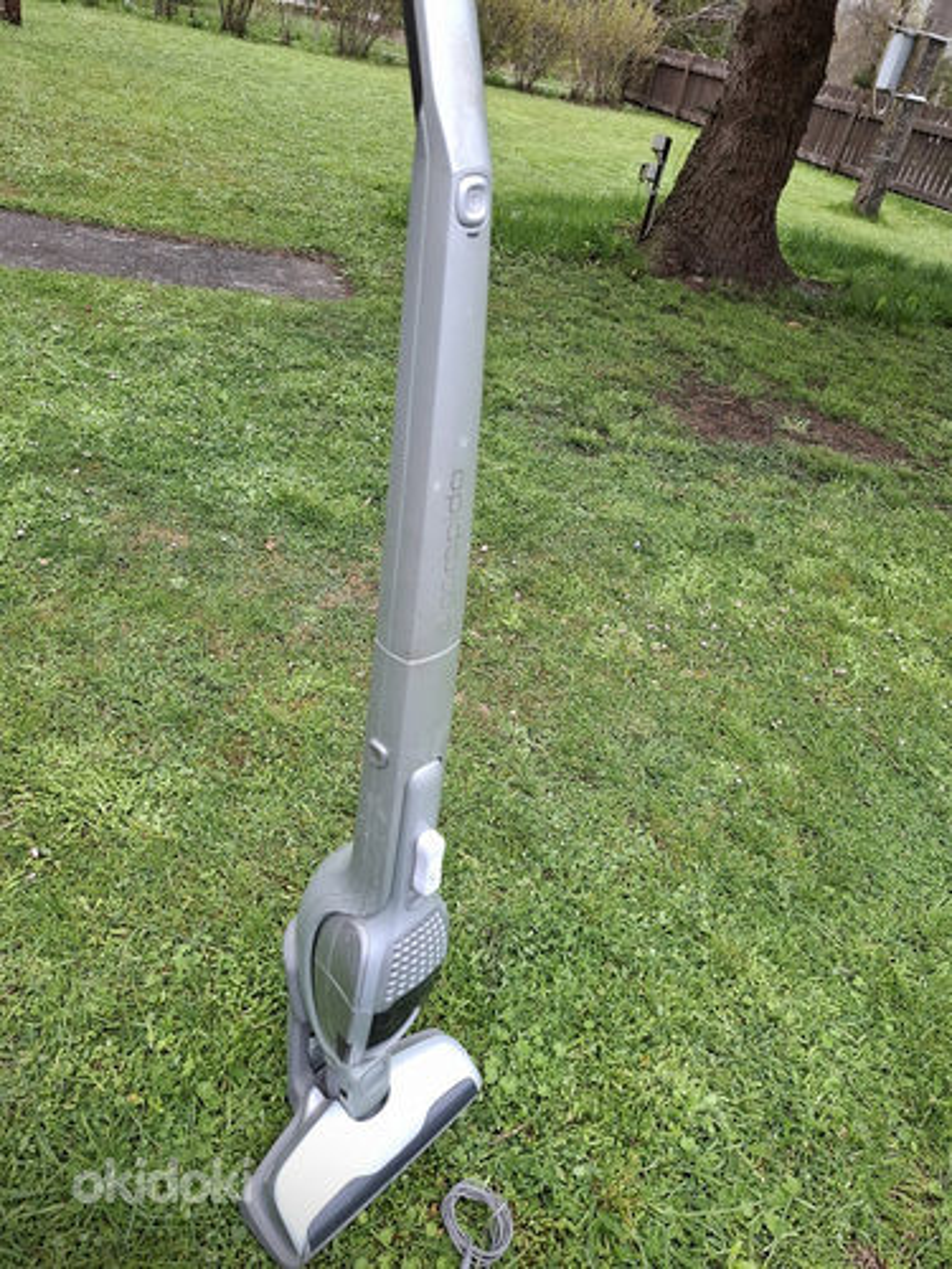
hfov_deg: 58.9
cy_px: 634
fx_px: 843
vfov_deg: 73.9
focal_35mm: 23
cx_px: 476
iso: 50
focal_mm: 5.54
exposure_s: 1/307
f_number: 1.8
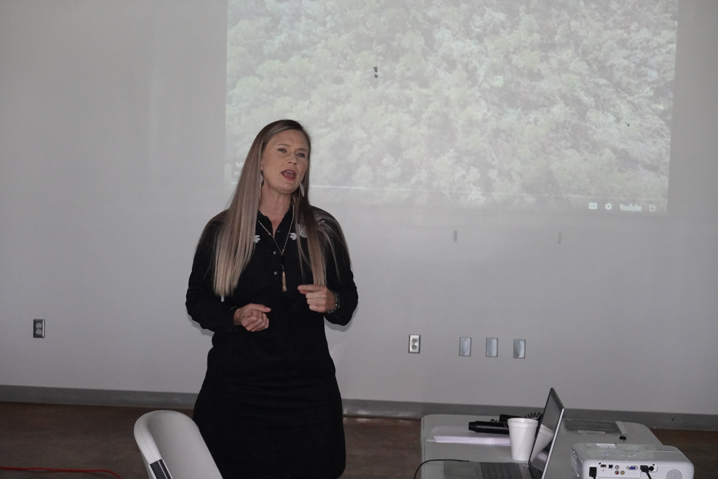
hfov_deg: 25.7
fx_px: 1575
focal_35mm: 79
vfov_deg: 17.3
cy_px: 240
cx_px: 359
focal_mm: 29.1
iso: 1600
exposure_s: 1/200
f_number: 4
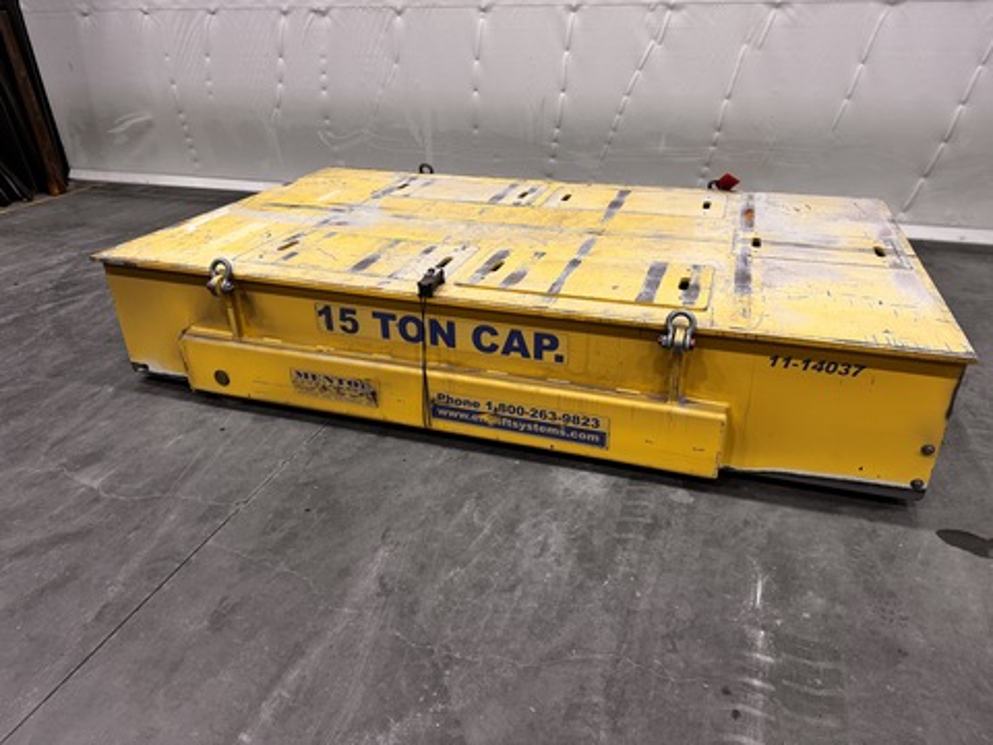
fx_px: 688
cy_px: 372
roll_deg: +1.4
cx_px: 496
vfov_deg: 56.8
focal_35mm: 24
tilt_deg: -28.0
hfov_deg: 71.6
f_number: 1.78
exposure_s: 1/60
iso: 200
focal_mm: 6.76
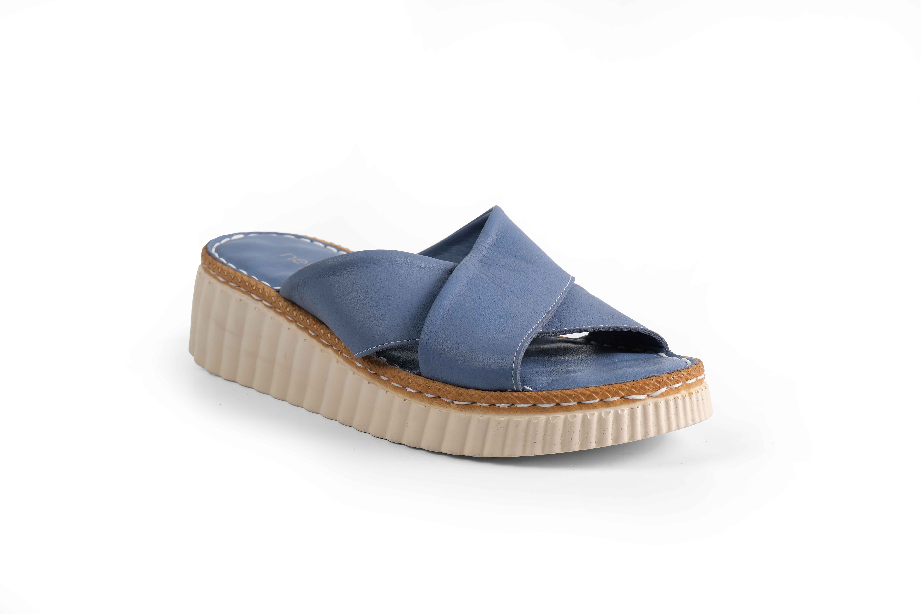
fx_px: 2149
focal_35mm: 84
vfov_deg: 16.3
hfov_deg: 24.2
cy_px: 307
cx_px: 460
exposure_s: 1/3
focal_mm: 56
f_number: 9
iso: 125
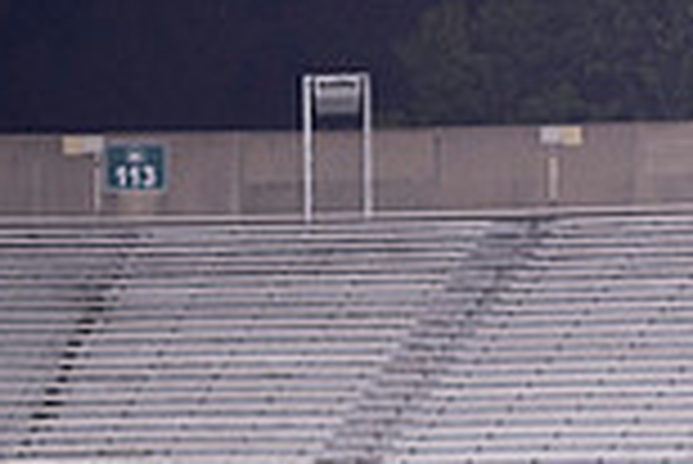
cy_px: 818
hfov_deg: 5.6
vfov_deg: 3.7
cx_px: 378
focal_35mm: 370
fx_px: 7129
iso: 1000
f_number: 2.8
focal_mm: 98
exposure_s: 1/320
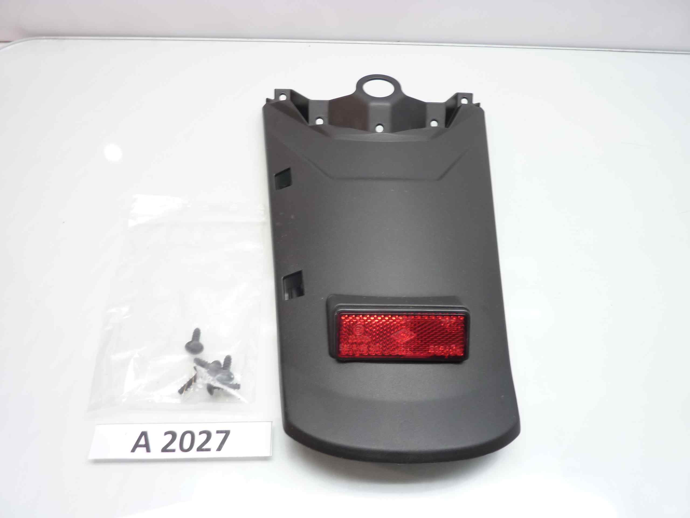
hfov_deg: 69.4
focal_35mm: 25
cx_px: 345
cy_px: 259
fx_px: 498
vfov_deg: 54.9
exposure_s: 1/10
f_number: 3.3
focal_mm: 4.1
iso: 125
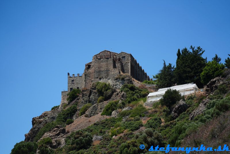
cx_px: 115
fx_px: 671
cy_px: 77
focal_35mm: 105
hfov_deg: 19.4
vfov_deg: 13.1
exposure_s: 1/500
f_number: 4
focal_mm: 105
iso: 100
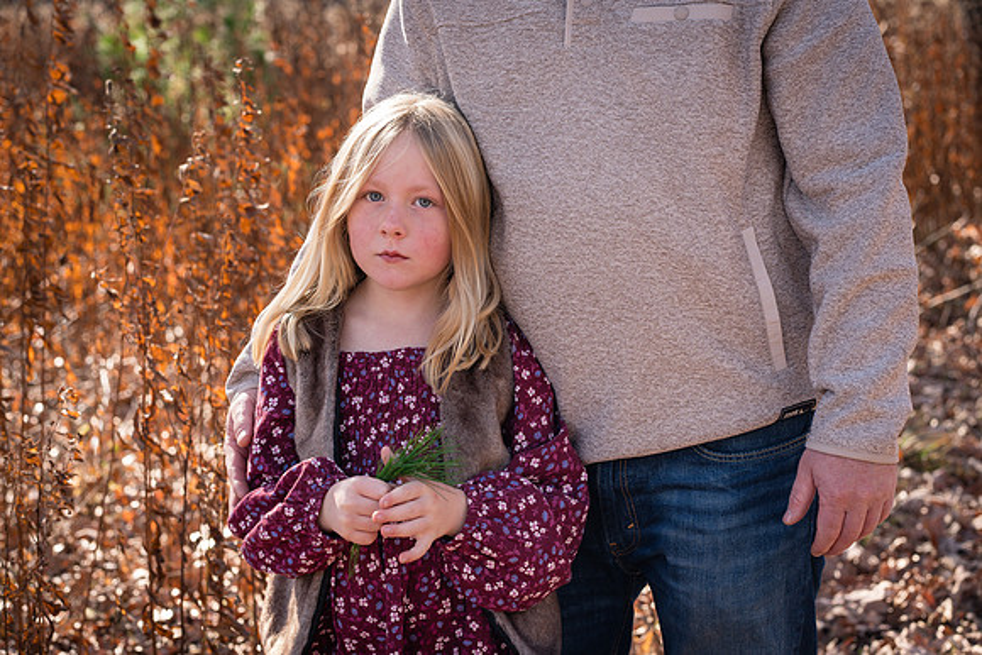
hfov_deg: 23.9
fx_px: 2319
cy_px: 328
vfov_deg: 16.1
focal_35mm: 85
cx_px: 491
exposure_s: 1/250
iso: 250
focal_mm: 85
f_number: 6.3
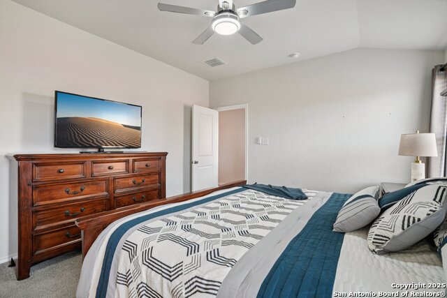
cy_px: 149
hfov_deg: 96.7
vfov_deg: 73.8
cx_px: 224
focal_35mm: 16
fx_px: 199
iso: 400
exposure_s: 1/10
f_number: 8
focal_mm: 16
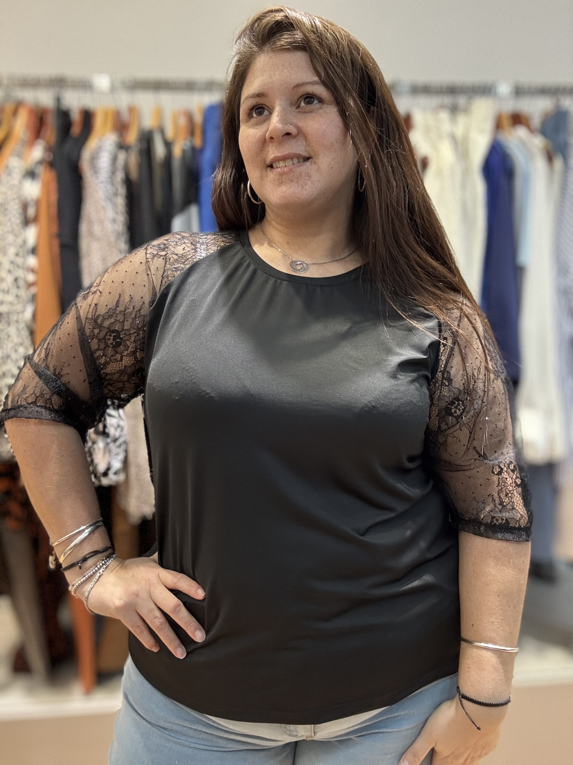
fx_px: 662
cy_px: 382
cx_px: 286
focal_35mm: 30
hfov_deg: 46.8
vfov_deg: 60.0
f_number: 1.9
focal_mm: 2.69
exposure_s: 1/50
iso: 250
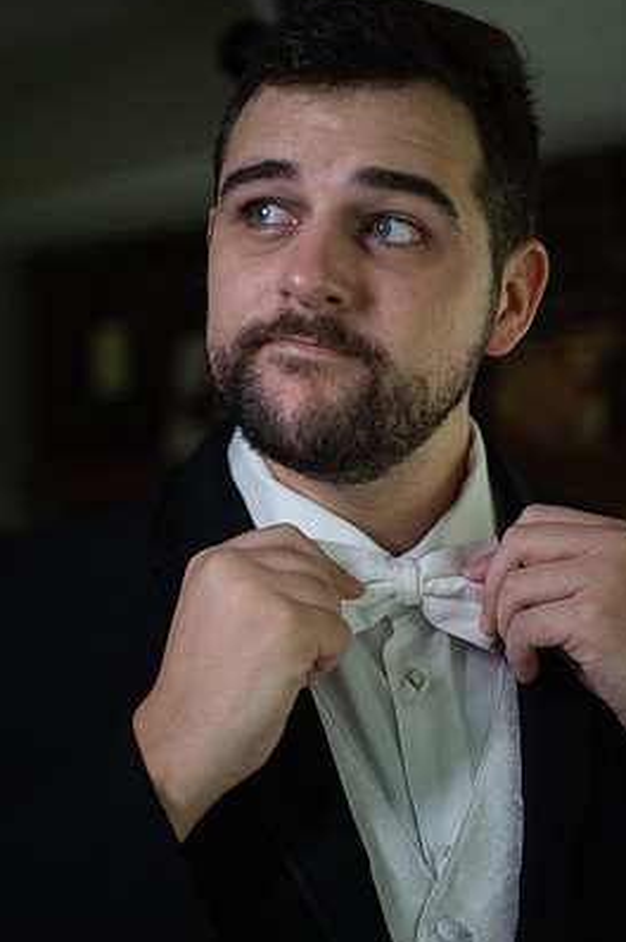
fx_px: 1777
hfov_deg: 20.0
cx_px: 350
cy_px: 503
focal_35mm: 68
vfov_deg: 29.7
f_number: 3.2
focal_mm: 60
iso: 1000
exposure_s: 1/250
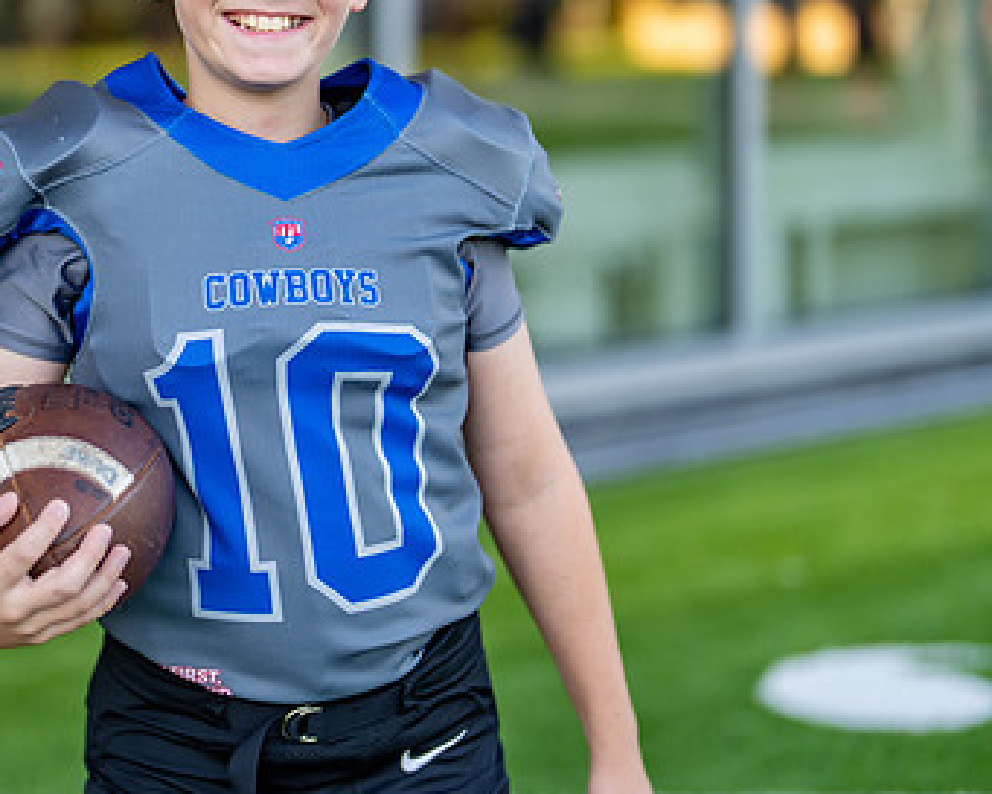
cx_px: 250
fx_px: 2731
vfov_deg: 16.5
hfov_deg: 20.4
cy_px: 229
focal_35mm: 93
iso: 100
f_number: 1.2
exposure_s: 1/640
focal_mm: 50
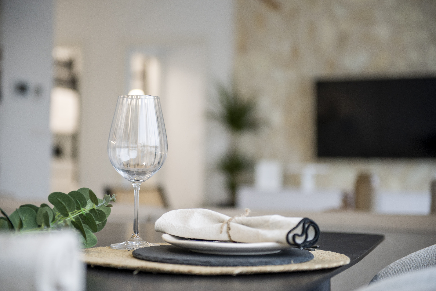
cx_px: 218
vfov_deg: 19.5
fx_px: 848
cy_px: 146
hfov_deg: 28.8
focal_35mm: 70
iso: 640
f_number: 2.8
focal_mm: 70
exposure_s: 1/160
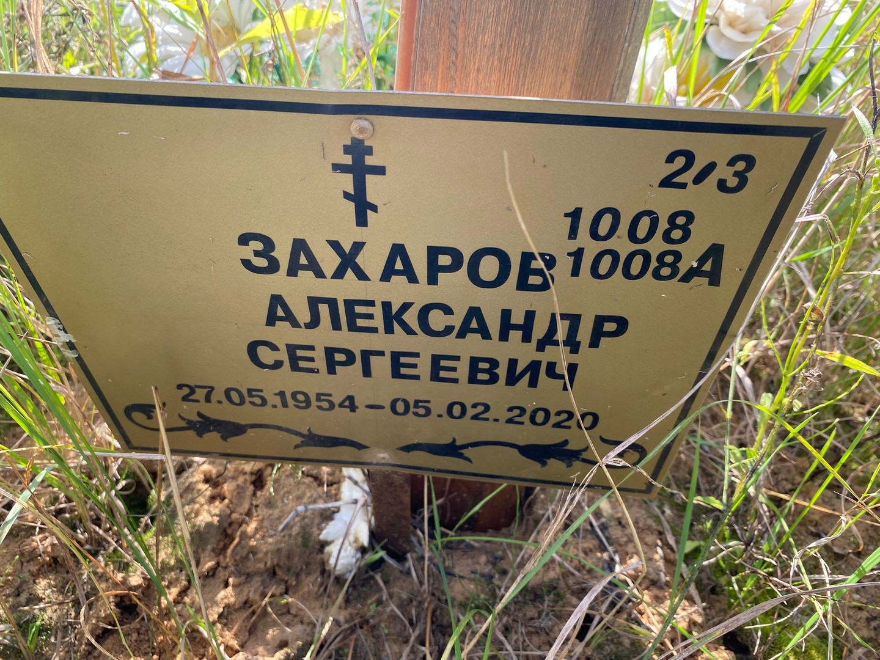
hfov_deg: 67.3
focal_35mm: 26
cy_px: 330
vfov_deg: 53.1
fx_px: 661
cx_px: 440
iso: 32
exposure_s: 1/293
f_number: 1.8
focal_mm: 4.25
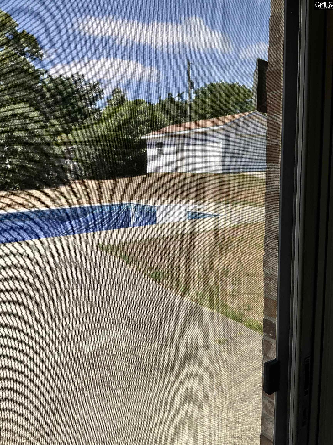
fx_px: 372
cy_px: 222
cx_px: 166
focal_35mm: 29
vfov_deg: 61.7
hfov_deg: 48.2
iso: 16
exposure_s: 1/1342
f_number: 1.8
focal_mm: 3
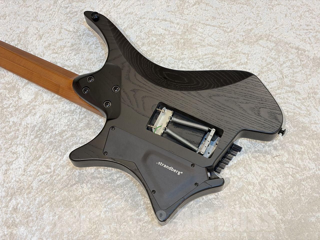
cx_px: 160
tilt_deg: -70.9
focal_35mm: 52
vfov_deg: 28.0
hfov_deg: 36.8
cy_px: 120
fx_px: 481
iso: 100
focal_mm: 5.96
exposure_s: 1/40
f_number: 1.6
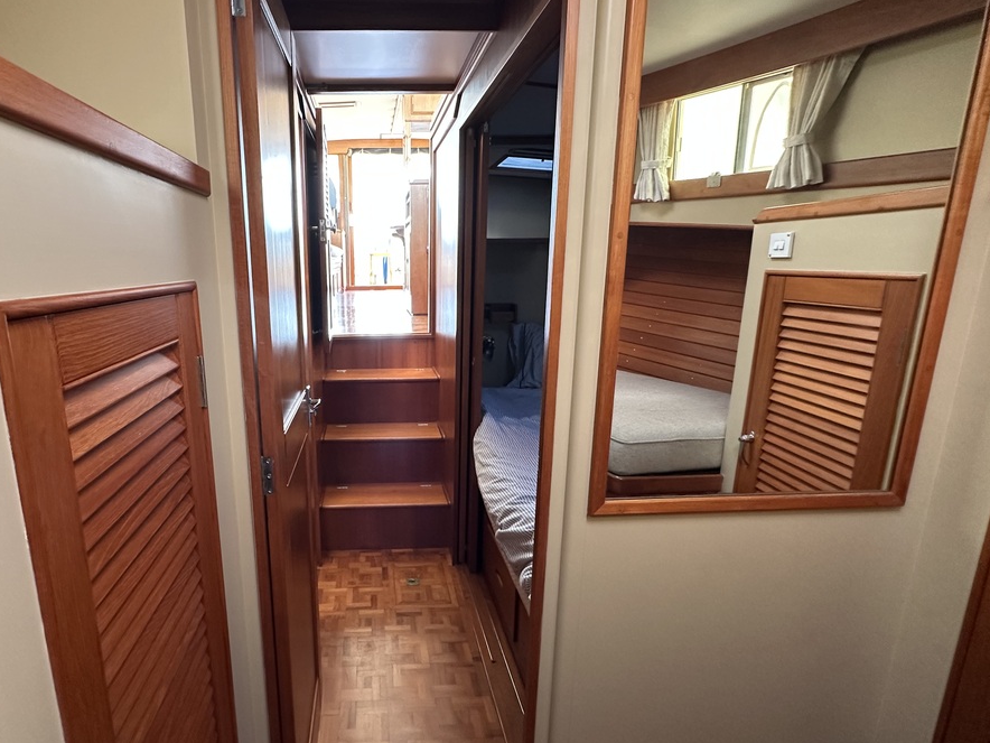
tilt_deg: -12.4
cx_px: 390
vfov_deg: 68.7
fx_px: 543
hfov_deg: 83.5
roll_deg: +1.7
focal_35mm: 19
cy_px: 383
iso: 320
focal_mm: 2.22
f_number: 2.2
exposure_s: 1/66
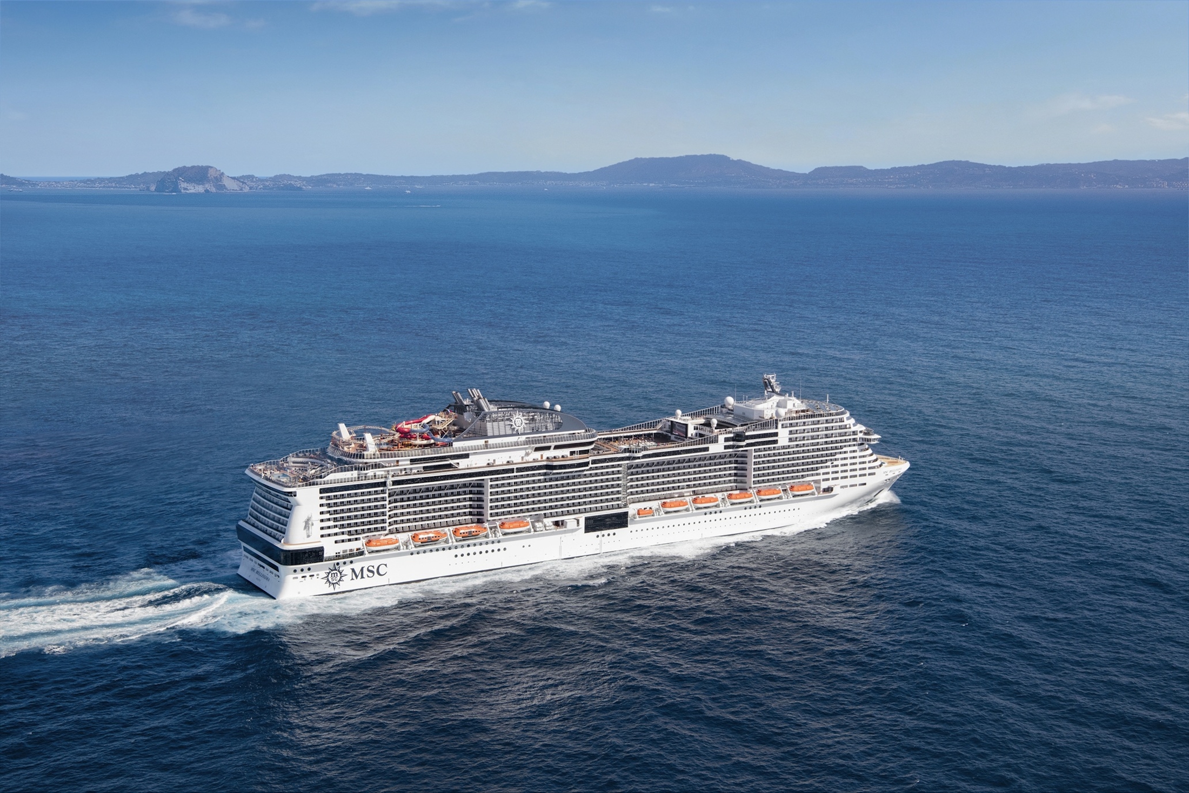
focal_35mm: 48
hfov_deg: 41.1
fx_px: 1585
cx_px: 594
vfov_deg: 28.1
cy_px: 396
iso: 800
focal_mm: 48
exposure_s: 1/1250
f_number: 11
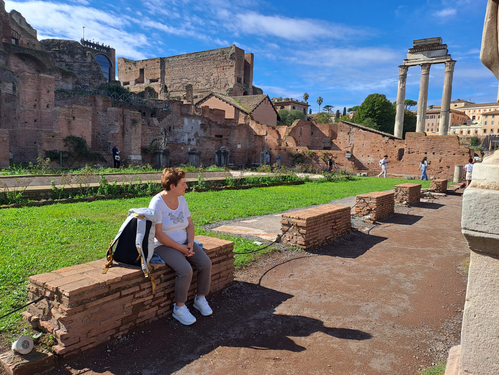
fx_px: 360
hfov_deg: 69.4
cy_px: 188
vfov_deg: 54.9
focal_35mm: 25
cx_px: 250
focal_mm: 4.65
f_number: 1.8
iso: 32
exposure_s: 1/1361
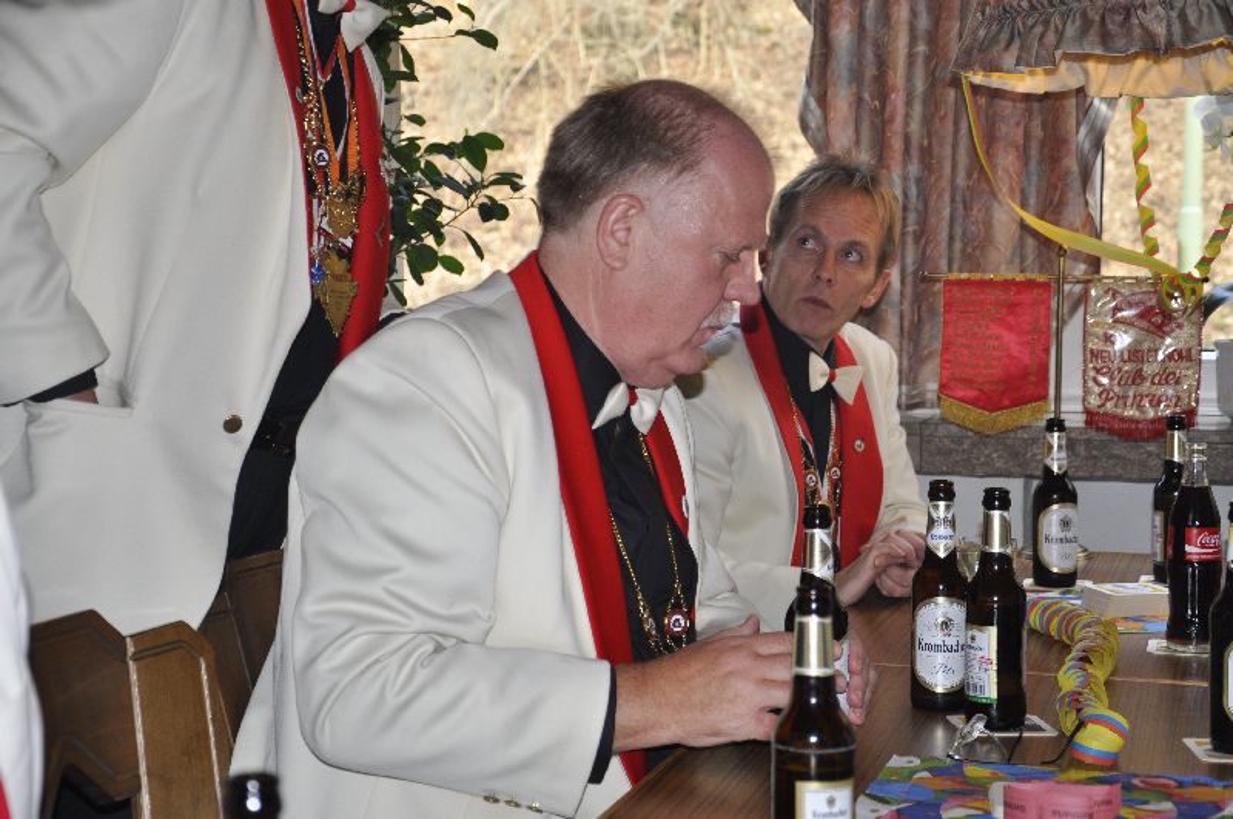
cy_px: 410
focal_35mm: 68
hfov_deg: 29.9
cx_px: 616
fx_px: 2309
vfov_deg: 20.1
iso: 400
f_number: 4.8
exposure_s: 1/60
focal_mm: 45
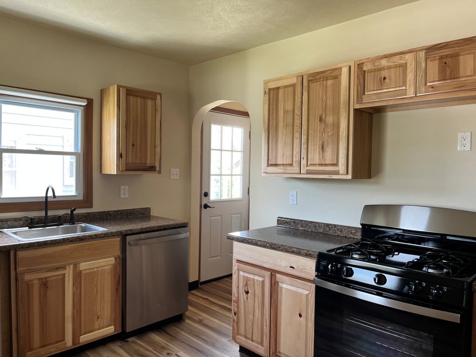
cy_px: 178
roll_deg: -0.4
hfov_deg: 67.3
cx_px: 238
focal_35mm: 26
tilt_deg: -1.3
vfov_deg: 53.1
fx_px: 358
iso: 125
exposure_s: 1/121
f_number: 1.6
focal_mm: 5.1
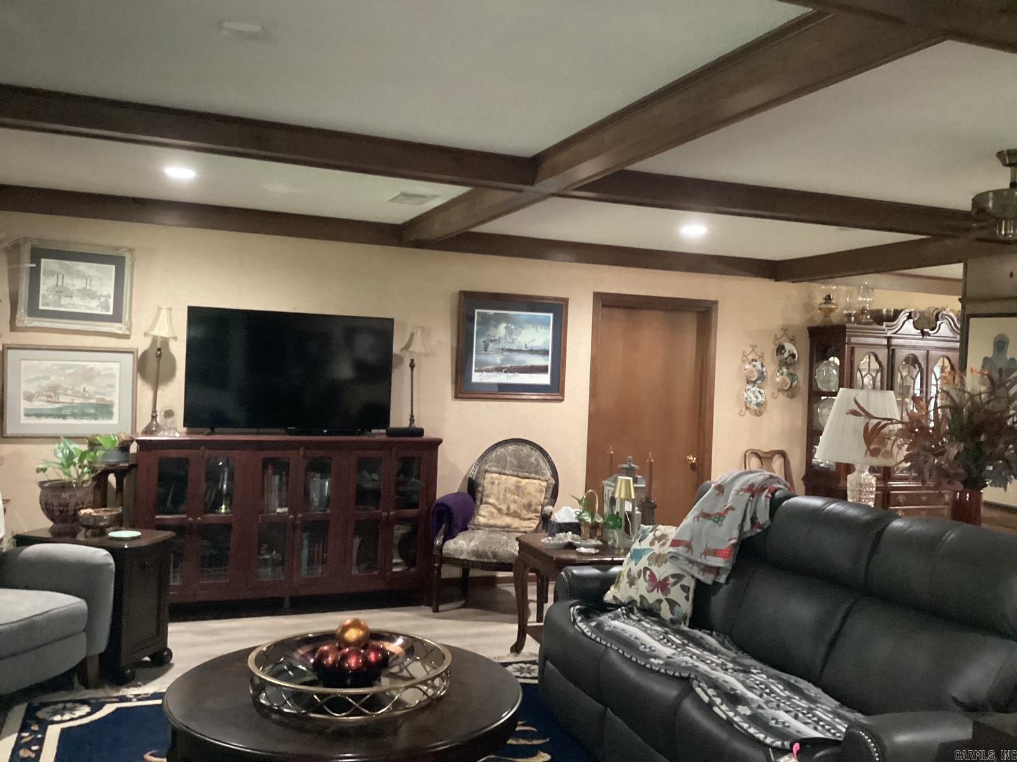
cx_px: 508
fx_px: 911
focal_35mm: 31
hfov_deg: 58.4
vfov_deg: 45.4
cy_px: 381
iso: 640
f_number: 2.4
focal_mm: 3.3
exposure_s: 1/24
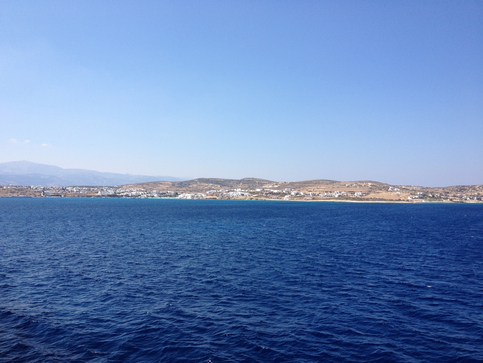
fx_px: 488
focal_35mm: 35
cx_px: 242
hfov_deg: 52.6
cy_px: 182
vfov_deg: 40.7
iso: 50
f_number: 2.4
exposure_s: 1/1842
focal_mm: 4.28
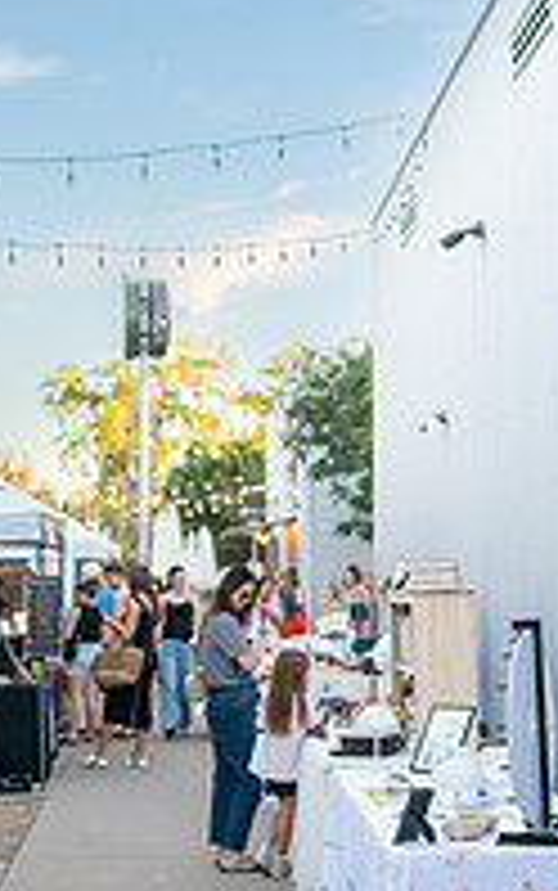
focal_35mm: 81
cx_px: 279
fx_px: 1968
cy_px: 436
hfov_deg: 16.1
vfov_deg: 25.5
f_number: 2.2
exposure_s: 1/250
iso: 100
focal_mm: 35
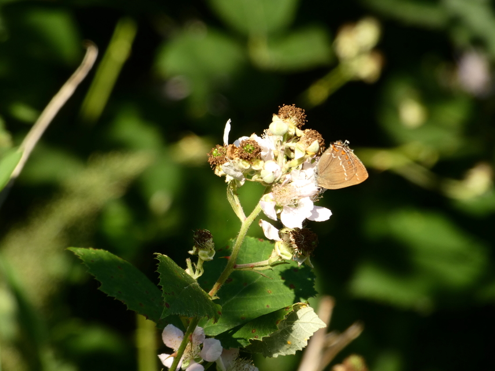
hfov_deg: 4.1
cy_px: 186
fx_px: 6922
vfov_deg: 3.1
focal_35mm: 484
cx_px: 248
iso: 100
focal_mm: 86.7
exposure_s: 1/160
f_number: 5.6
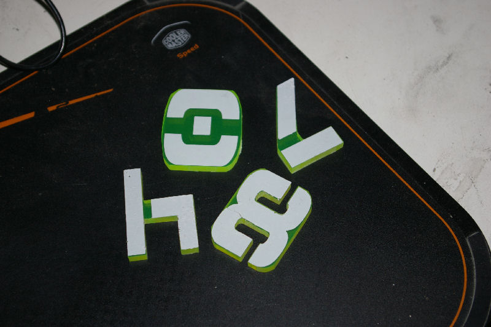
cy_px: 164
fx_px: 818
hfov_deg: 33.4
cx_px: 246
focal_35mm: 60
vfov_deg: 22.6
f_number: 4.5
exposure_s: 1/60
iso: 200
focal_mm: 40
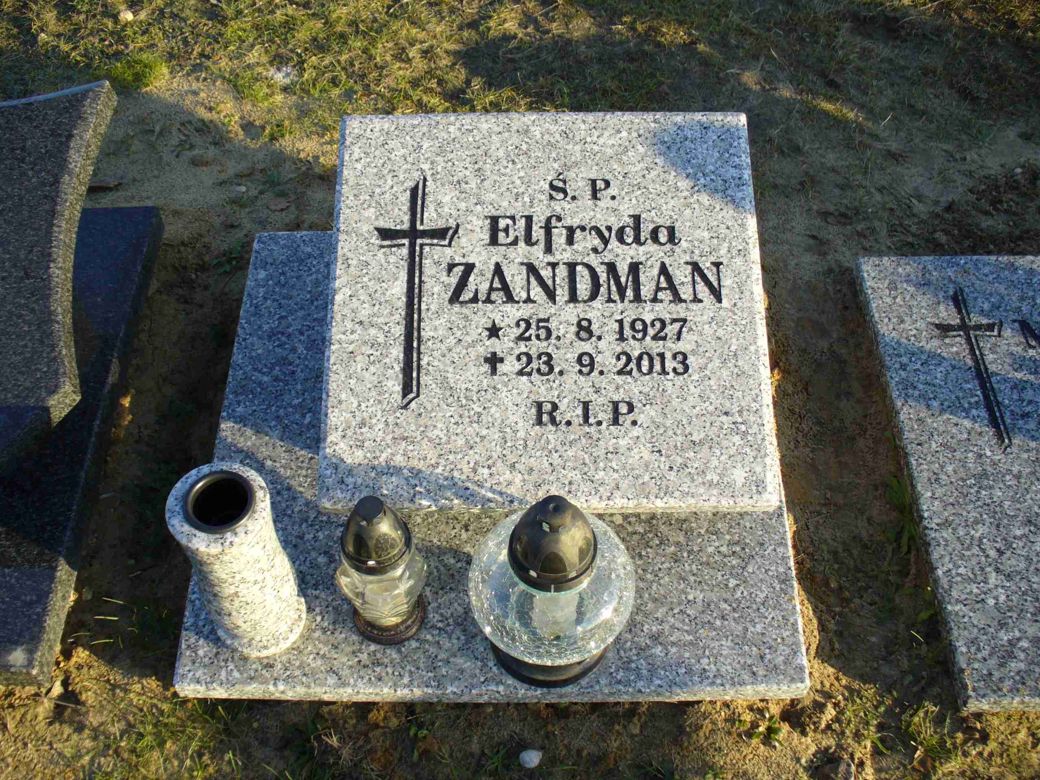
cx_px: 520
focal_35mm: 37
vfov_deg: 38.7
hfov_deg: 50.1
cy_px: 390
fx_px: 1112
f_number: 2.8
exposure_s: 1/320
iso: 80
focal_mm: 6.1
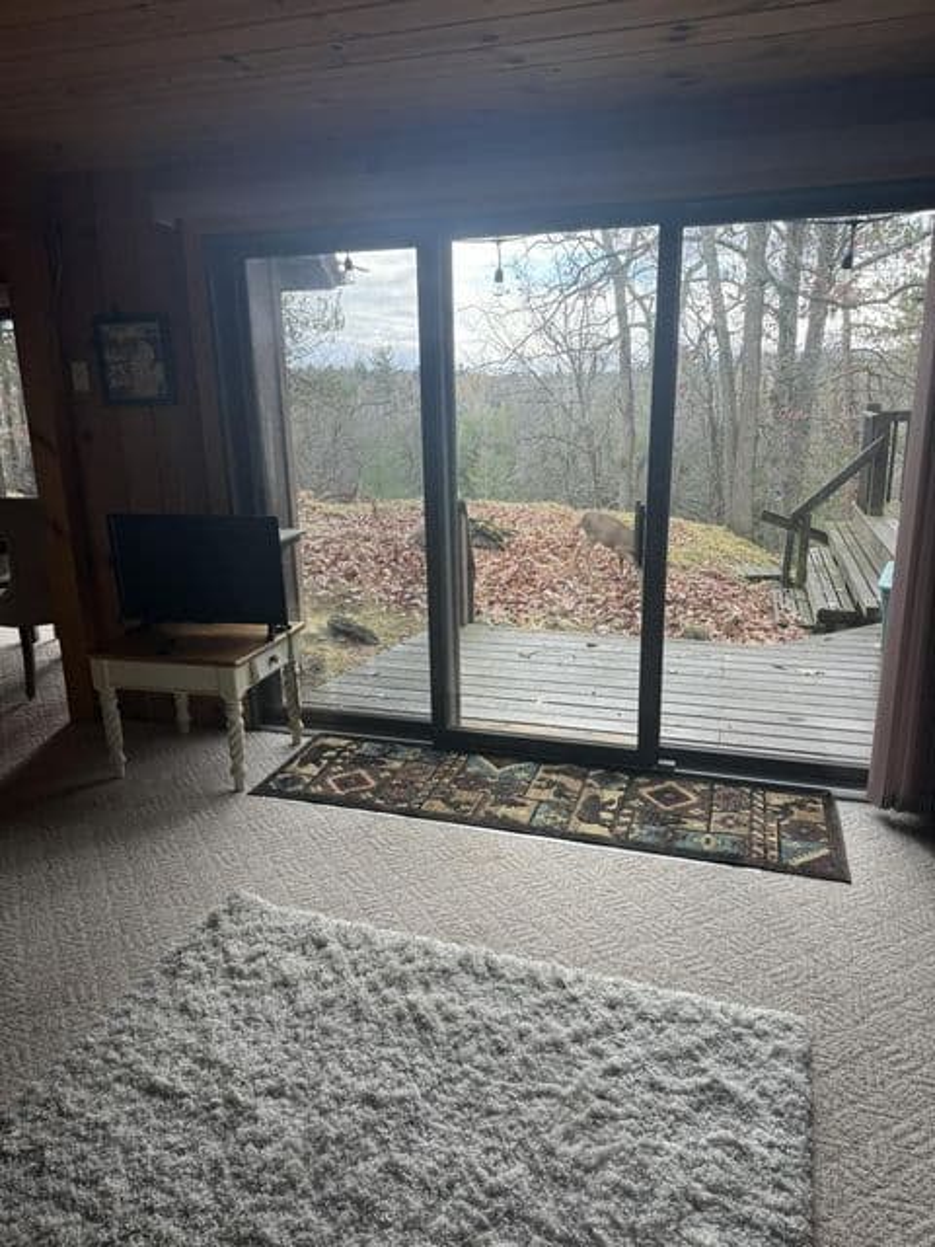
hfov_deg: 56.8
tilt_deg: -15.3
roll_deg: +0.9
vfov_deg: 71.6
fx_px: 864
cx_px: 468
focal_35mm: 24
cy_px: 624
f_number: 1.78
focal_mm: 6.76
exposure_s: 1/199
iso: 64
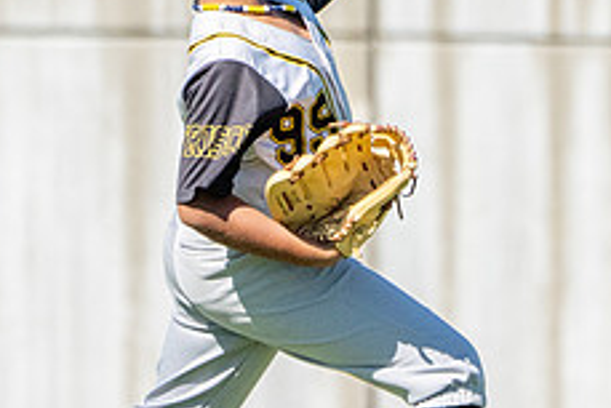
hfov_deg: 1.1
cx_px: 277
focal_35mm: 1850
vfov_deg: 0.7
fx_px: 31417
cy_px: -18
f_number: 5.6
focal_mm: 400
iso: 800
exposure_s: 1/6400
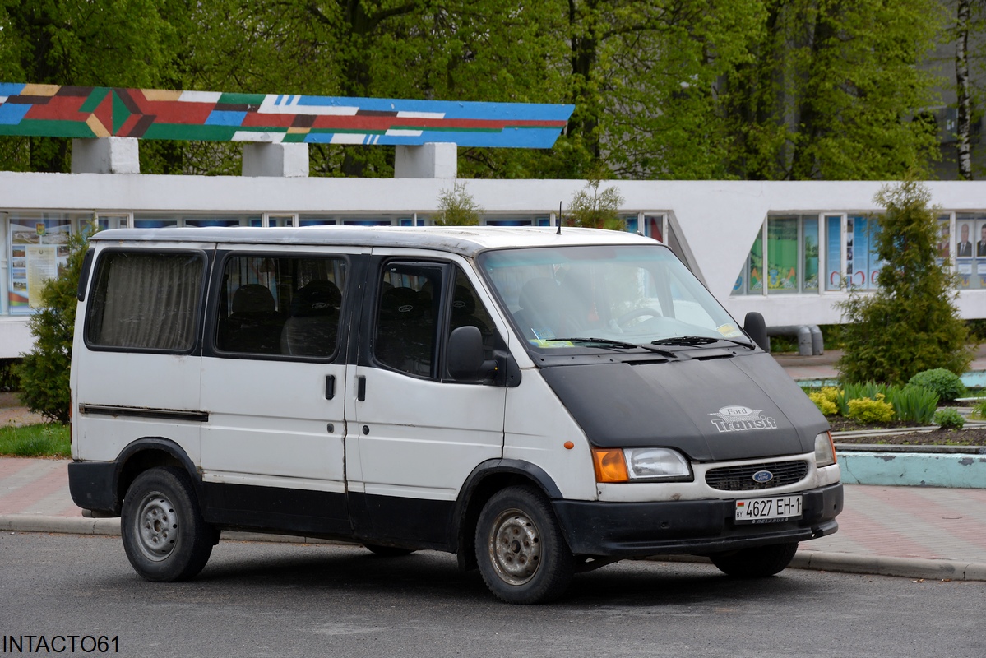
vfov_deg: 10.2
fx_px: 3698
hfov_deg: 15.2
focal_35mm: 135
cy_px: 329
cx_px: 493
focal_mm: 90
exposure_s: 1/250
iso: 200
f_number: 8
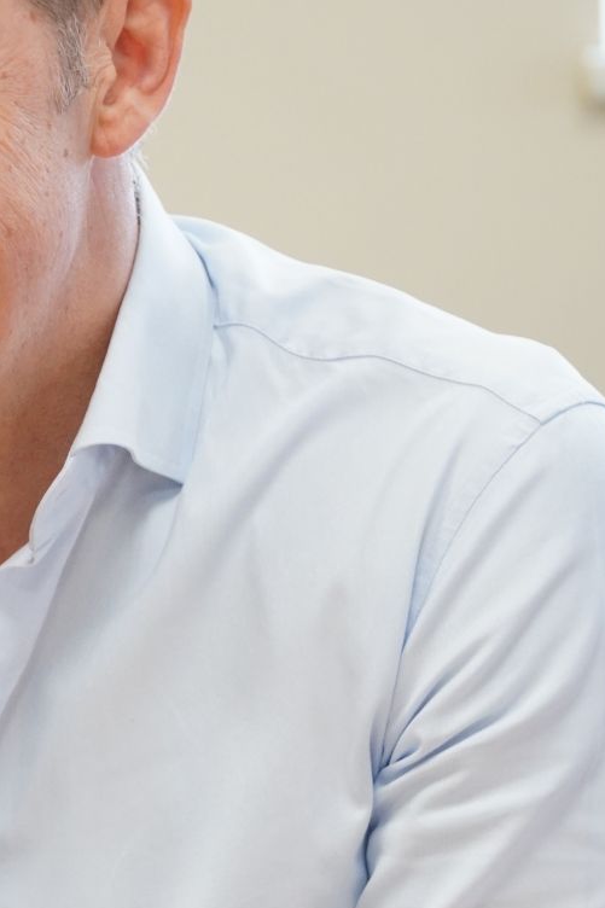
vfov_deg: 7.3
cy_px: 569
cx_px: -143
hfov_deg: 4.8
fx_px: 7145
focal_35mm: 283
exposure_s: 1/125
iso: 1600
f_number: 4
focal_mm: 71
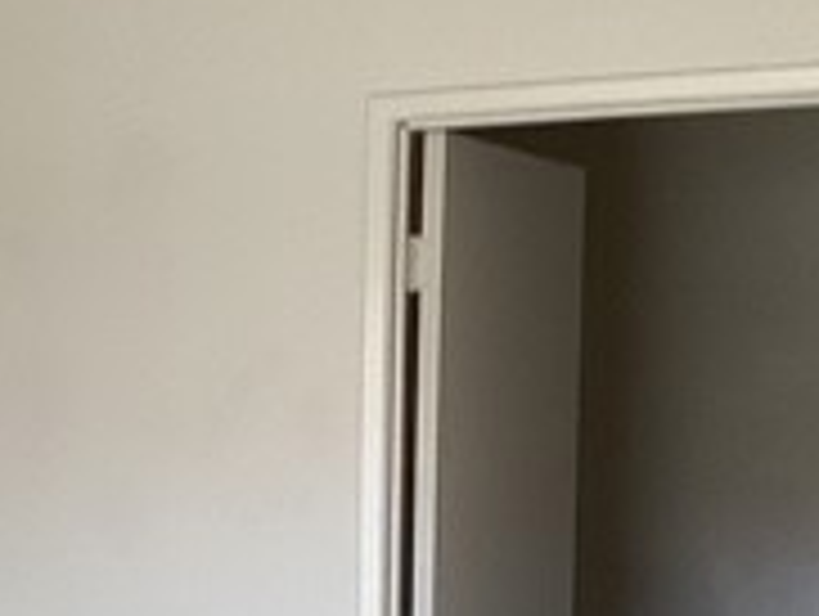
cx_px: -220
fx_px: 2582
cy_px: 674
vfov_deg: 13.4
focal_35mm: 109
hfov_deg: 17.0
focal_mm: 3.3
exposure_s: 1/60
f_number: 2.4
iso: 80
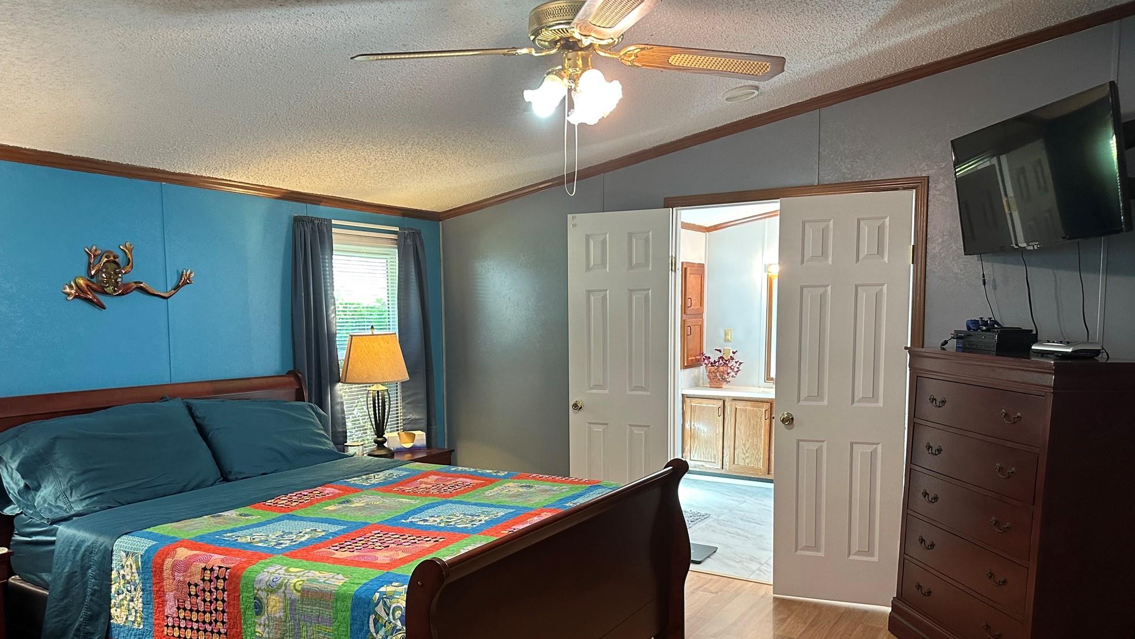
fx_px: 813
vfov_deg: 42.6
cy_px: 399
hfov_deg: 69.9
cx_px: 561
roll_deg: +0.3
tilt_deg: -6.3
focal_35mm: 27
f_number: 1.78
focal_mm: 6.86
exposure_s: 1/60
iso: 320
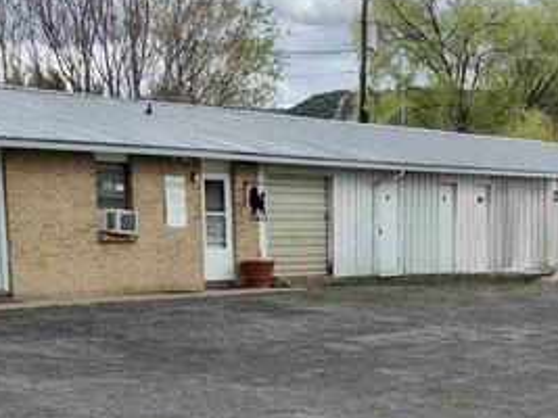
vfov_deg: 15.2
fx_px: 1482
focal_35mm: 92
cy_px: 575
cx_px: 408
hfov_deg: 21.2
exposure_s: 1/4000
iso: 350
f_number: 1.8
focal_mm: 8.67
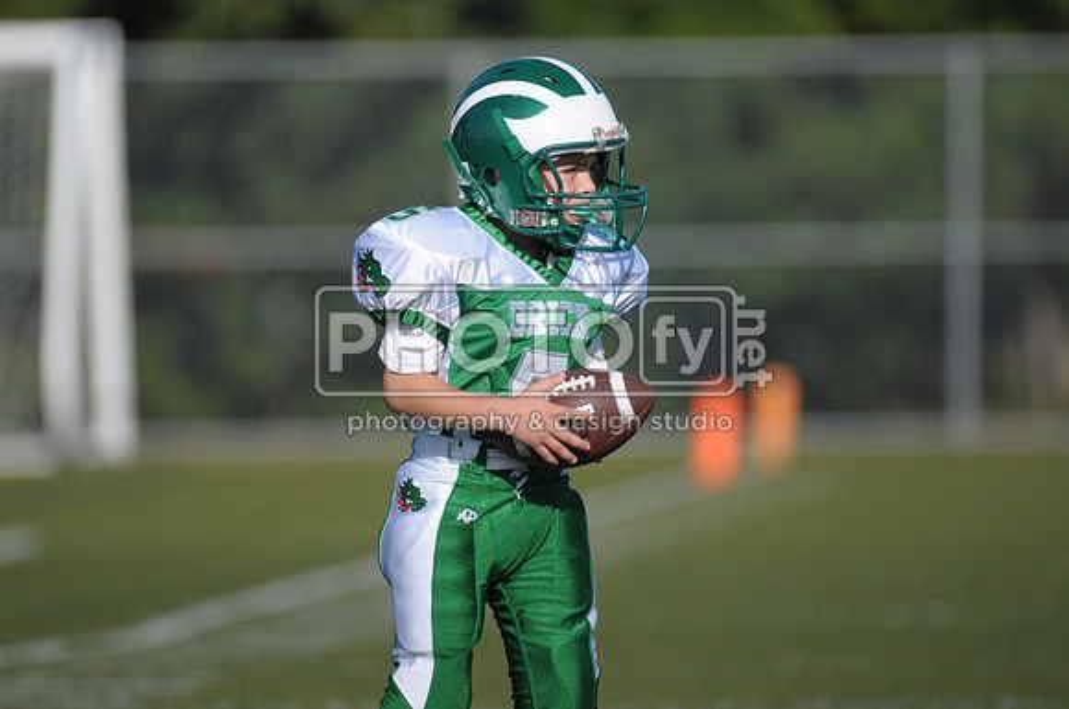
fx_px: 17792
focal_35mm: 600
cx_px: 534
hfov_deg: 3.4
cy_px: 354
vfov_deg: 2.3
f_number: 4
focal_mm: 400
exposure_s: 1/6400
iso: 640
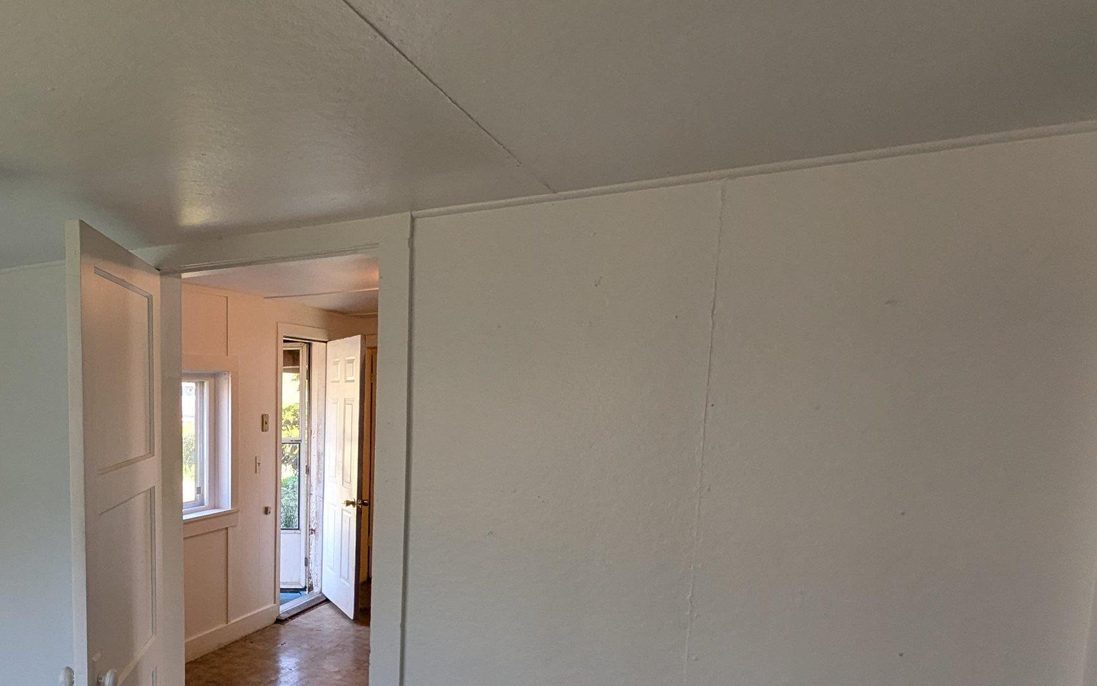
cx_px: 205
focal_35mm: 27
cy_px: 488
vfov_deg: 44.9
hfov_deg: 62.1
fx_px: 807
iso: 74
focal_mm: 1.85
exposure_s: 1/120
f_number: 2.2
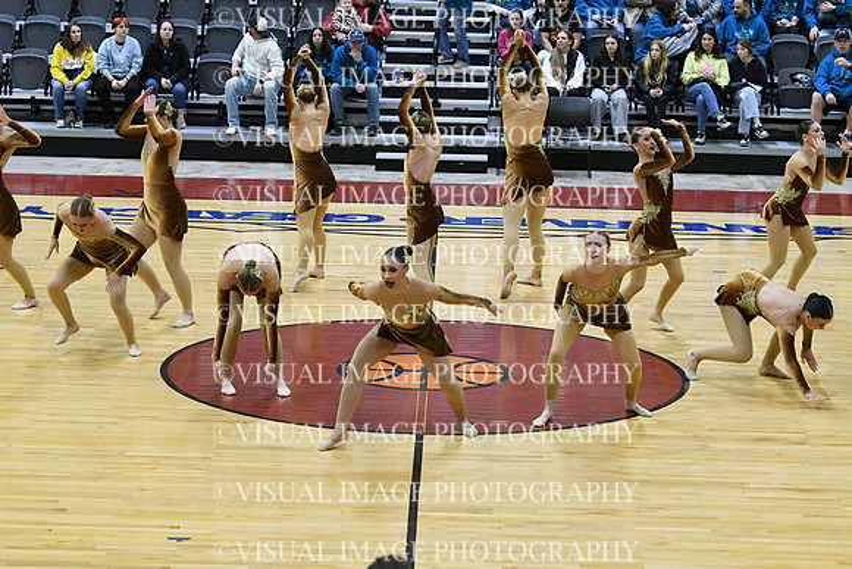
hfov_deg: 19.5
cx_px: 426
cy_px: 284
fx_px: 2485
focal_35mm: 105
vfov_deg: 13.0
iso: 5000
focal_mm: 70
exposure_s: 1/400
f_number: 4
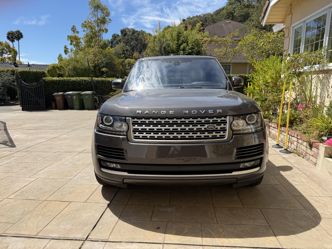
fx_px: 230
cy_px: 124
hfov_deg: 71.6
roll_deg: +1.0
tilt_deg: -8.1
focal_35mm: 24
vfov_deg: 56.8
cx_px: 166
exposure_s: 1/4405
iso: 80
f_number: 1.78
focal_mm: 6.76
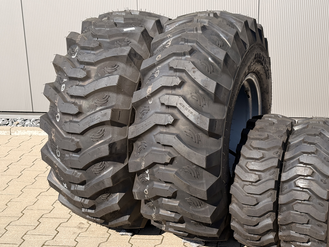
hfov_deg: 34.9
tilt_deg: -15.2
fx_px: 523
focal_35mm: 55
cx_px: 182
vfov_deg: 26.5
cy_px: 136
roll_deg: +0.8
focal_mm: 6.76
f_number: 1.78
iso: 80
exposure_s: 1/3704
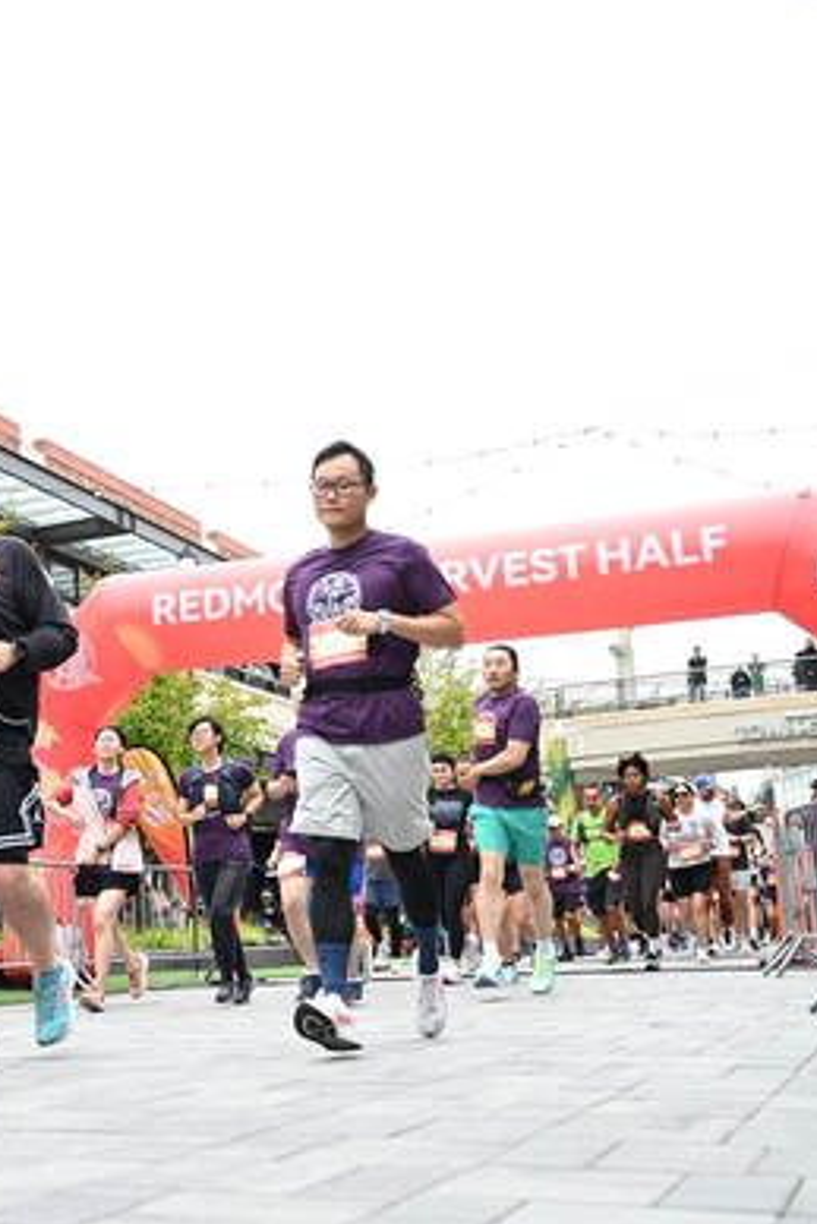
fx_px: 1496
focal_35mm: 44
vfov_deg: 44.5
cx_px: 254
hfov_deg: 30.3
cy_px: 634
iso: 2000
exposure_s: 1/640
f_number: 4
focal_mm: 31
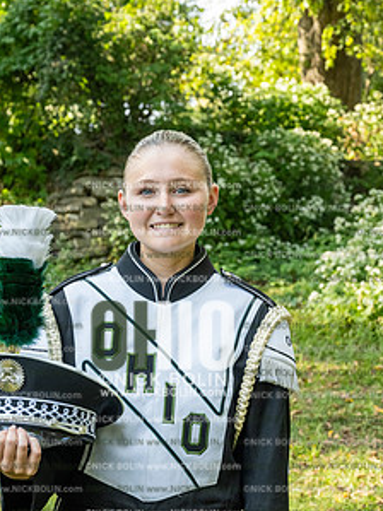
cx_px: 162
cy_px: 349
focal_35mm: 68
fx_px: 1004
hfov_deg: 21.6
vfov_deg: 28.4
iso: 1250
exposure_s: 1/800
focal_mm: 47
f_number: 5.6
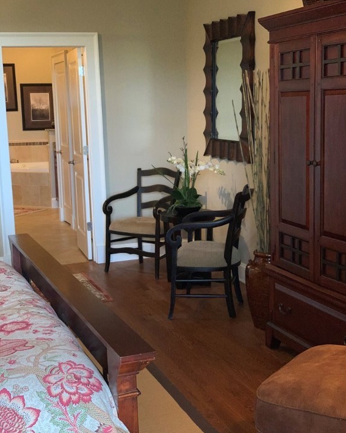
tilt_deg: -7.8
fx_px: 704
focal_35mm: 55
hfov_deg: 27.6
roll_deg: +1.5
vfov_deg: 34.2
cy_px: 216
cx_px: 173
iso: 64
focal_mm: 6
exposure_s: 1/60
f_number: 2.4
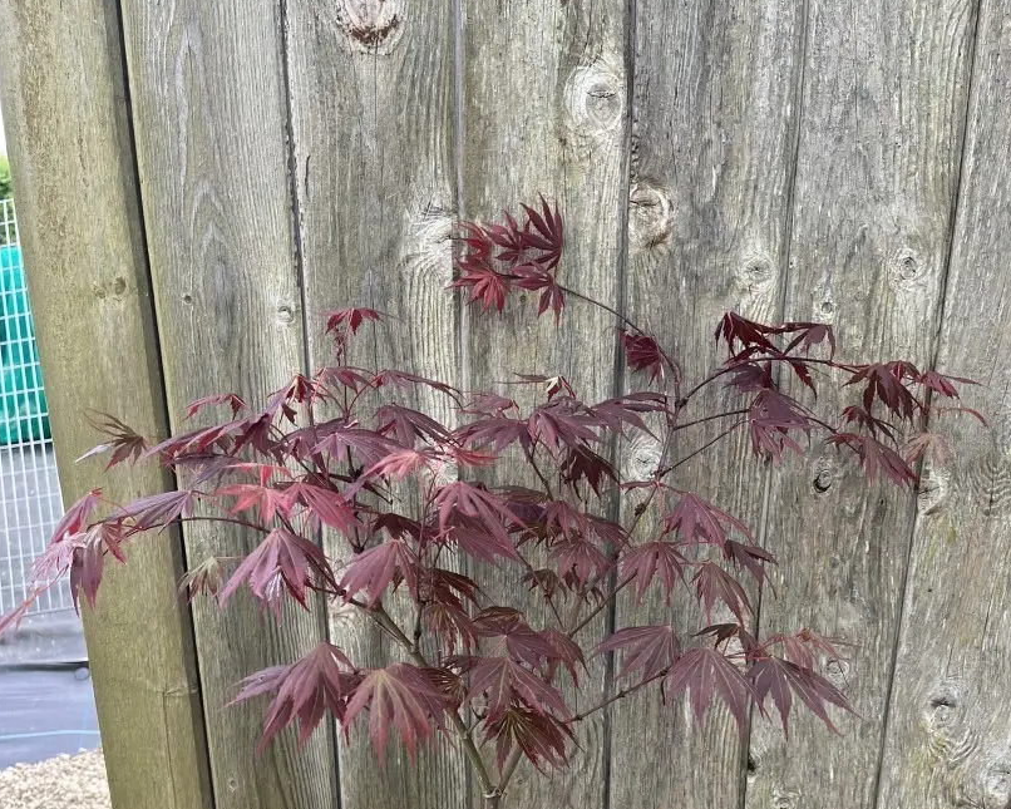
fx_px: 1017
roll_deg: +1.1
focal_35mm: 34
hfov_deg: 52.8
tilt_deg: -20.0
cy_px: 672
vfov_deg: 41.1
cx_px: 504
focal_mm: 5.1
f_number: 1.6
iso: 64
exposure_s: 1/122
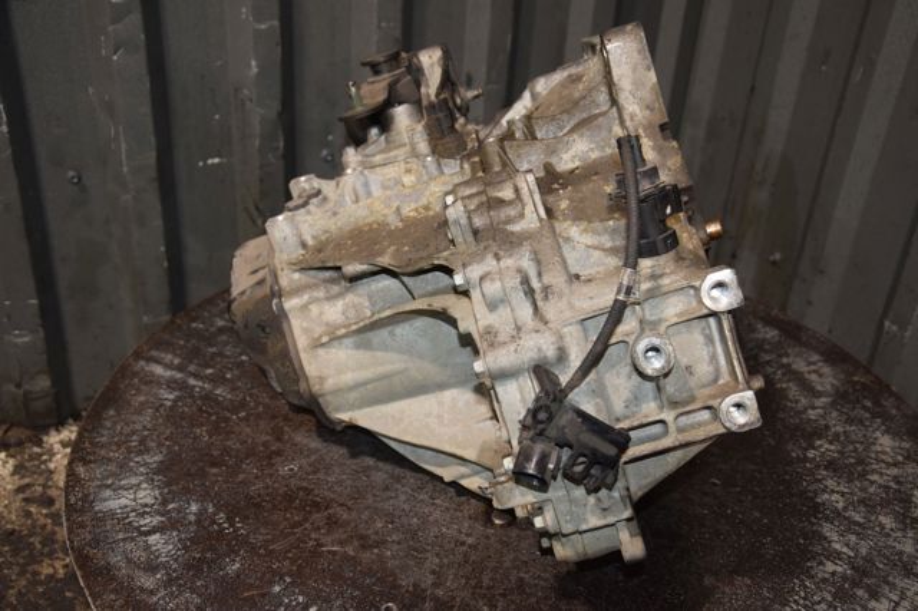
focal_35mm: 42
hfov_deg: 46.4
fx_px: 1070
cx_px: 459
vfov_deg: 31.9
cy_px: 306
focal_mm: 28
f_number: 5
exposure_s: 1/60
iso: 800
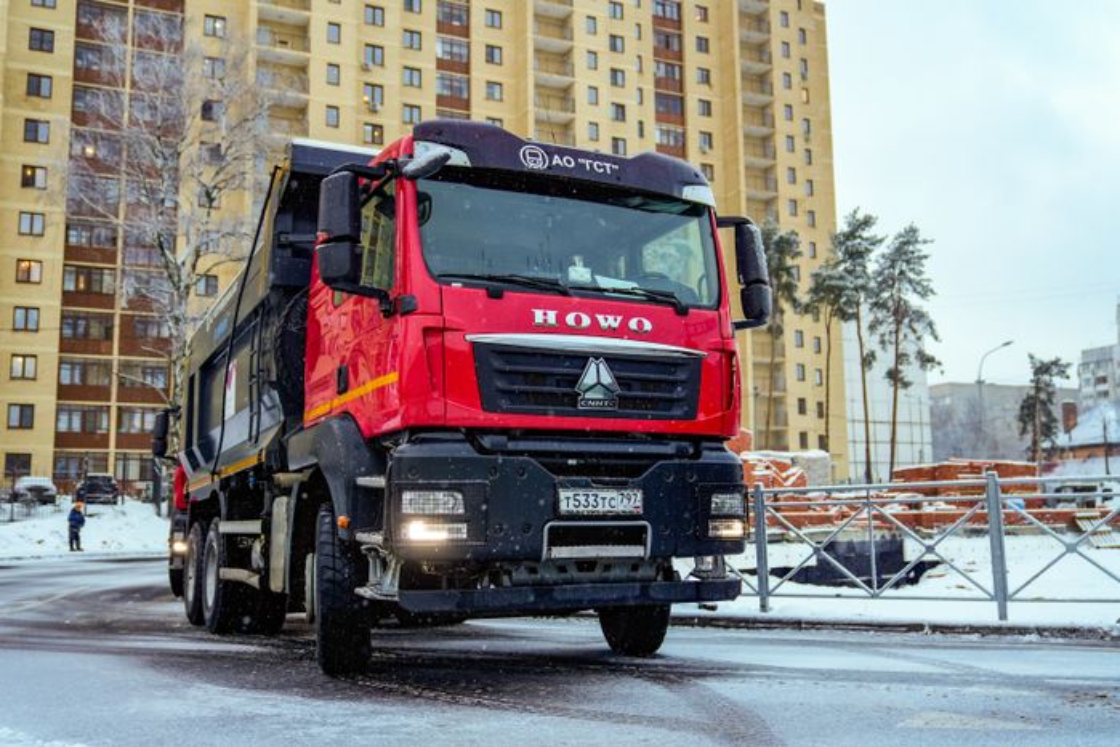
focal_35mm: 34
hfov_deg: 55.8
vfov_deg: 38.9
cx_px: 560
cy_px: 374
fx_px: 1058
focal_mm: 34
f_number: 2.8
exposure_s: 1/500
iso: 1000
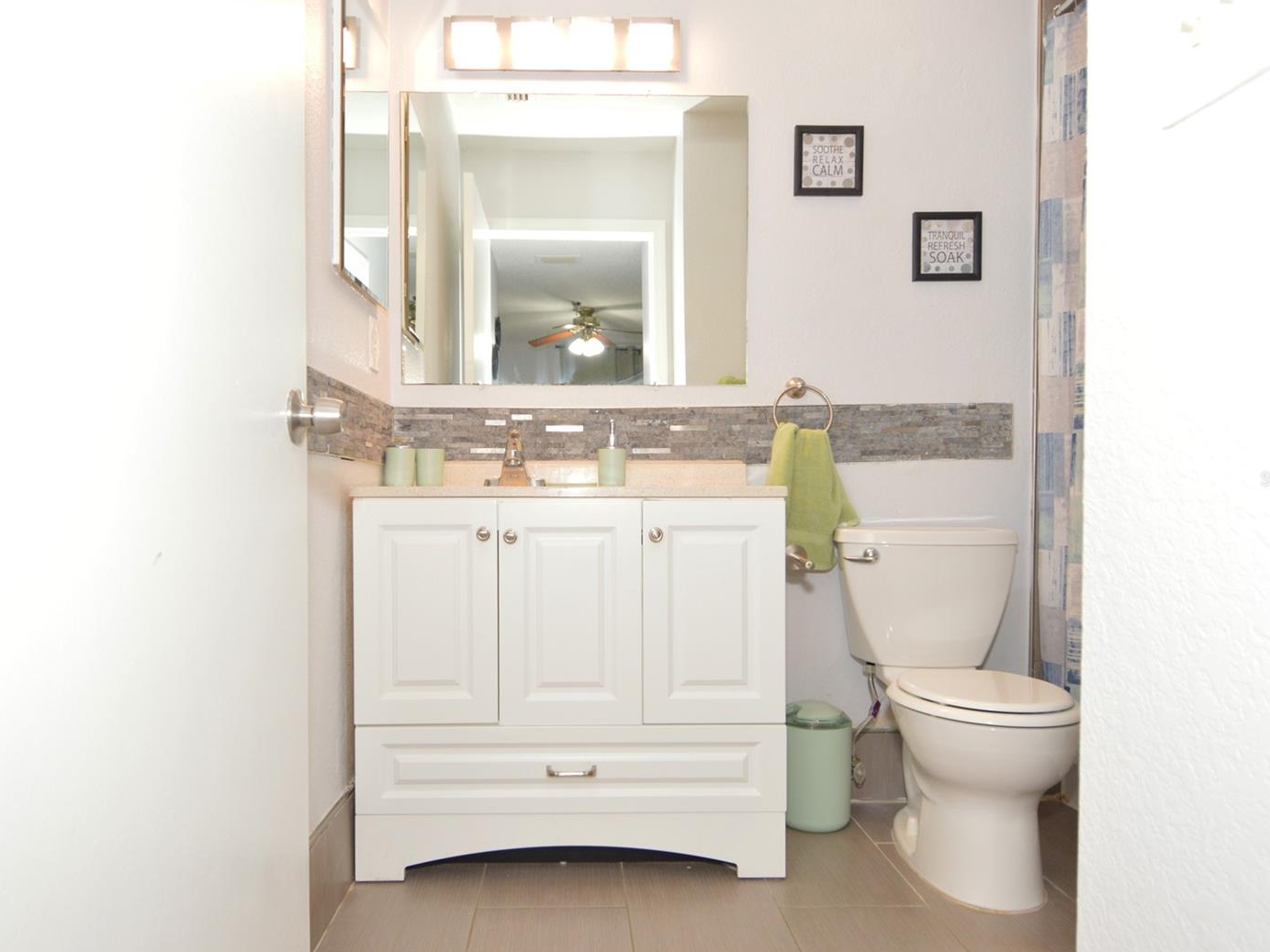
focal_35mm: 20
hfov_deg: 81.7
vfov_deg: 66.0
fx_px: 734
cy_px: 479
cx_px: 608
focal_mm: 12
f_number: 4
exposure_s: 1/60
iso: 500
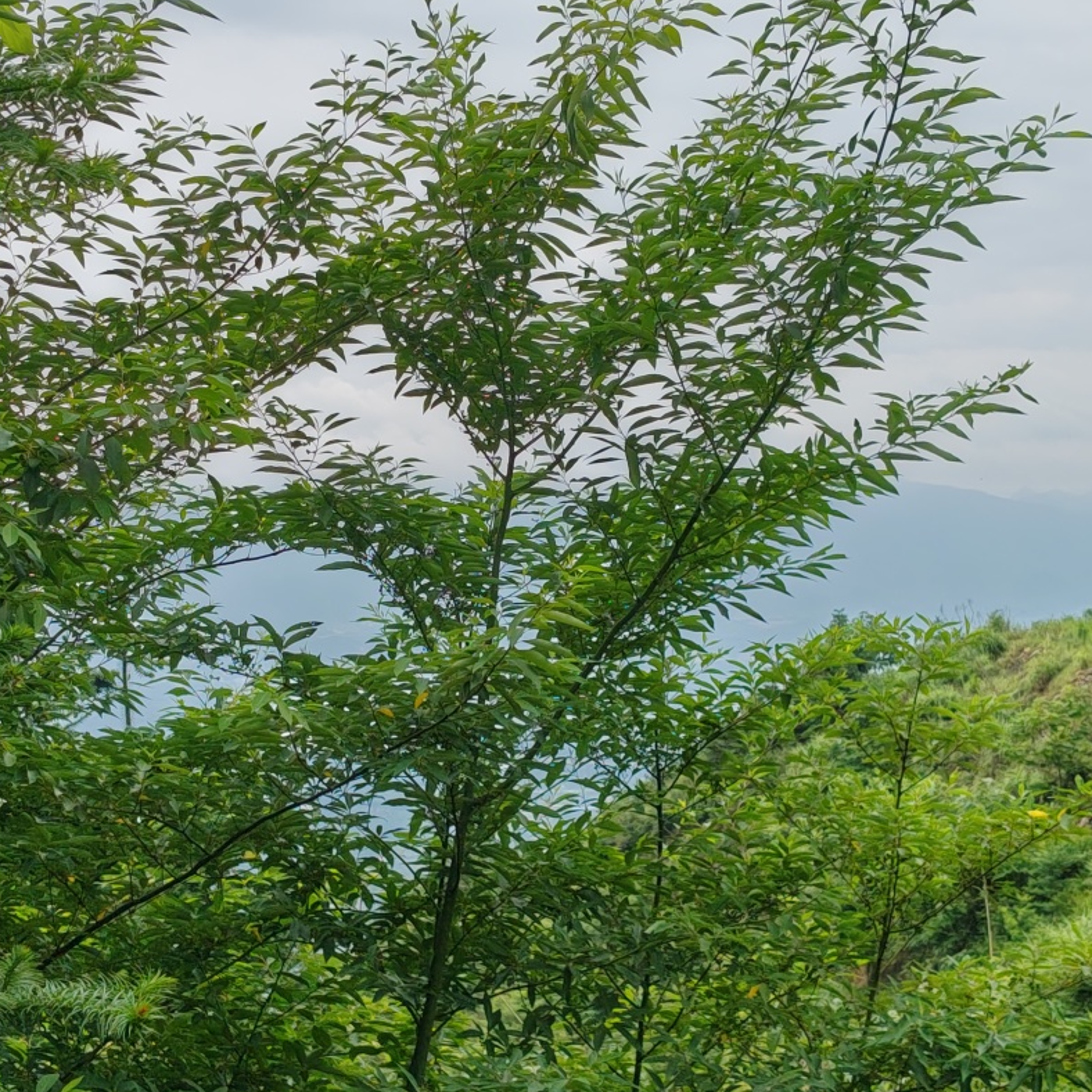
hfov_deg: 28.2
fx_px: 2177
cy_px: 606
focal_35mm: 61
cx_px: 539
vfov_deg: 28.1
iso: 100
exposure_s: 1/1543
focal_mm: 4.84
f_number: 1.88
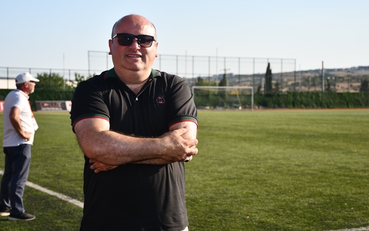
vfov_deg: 21.0
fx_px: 624
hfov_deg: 33.0
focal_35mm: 62
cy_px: 119
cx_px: 186
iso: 100
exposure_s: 1/250
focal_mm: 40
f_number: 5
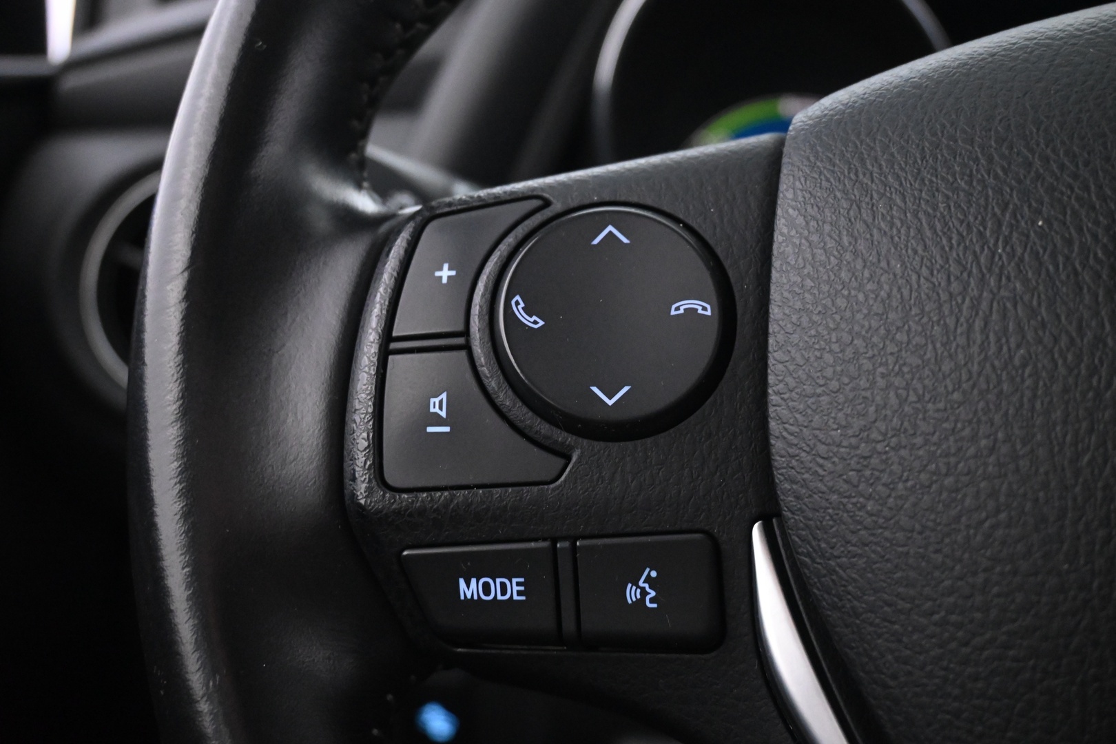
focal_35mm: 38
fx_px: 1162
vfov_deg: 35.5
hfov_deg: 51.3
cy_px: 372
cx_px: 558
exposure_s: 1/40
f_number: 4.2
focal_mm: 25
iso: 5000
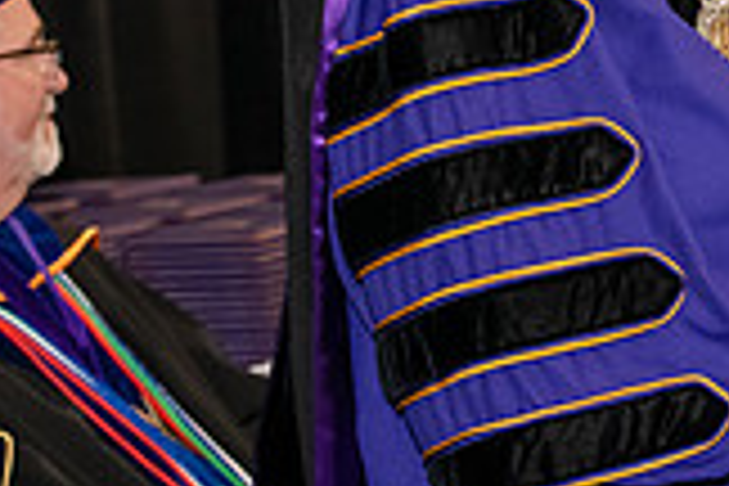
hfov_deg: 8.1
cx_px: 900
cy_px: -191
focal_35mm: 250
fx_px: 5062
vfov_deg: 5.5
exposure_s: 1/200
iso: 2500
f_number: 5
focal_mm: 70
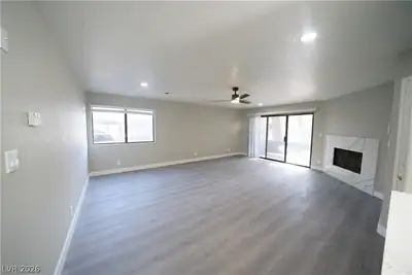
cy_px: 138
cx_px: 206
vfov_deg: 90.1
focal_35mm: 12
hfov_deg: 112.6
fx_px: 137
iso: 6400
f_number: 9
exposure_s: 1/125
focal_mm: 12
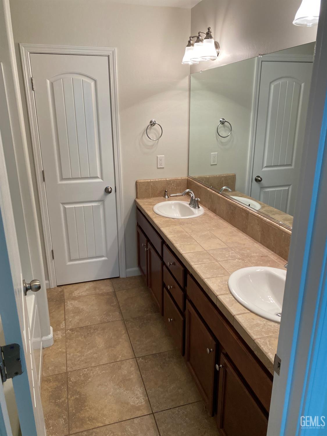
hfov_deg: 53.1
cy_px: 218
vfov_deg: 67.3
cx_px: 164
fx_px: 327
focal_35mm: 26
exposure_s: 1/120
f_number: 1.8
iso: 125
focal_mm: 4.25
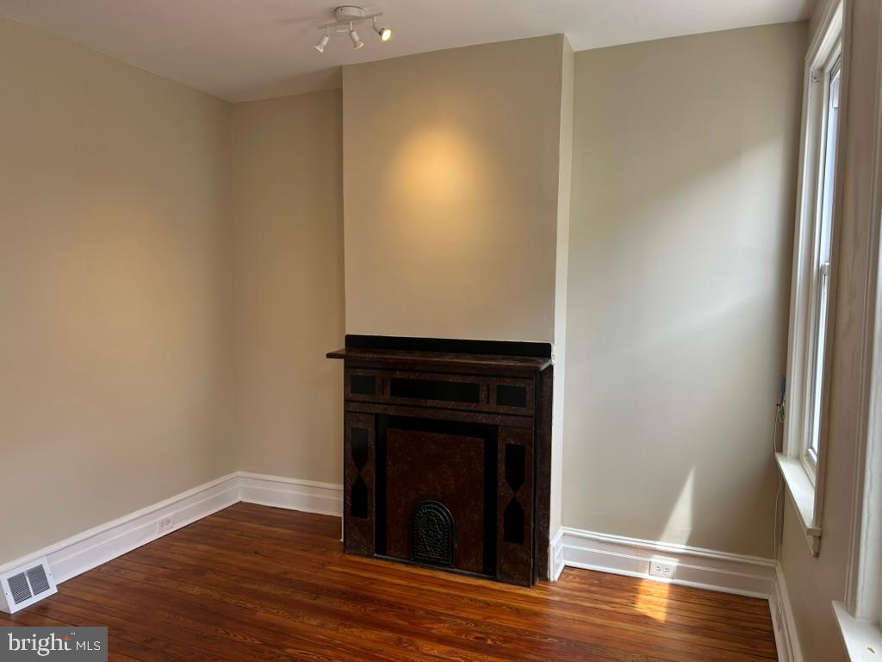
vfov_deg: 53.1
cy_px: 331
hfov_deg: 67.3
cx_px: 441
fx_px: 662
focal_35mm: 26
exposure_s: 1/121
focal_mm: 5.7
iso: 50
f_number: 1.5
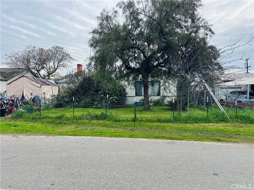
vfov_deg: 56.8
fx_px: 176
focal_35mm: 24
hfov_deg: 71.6
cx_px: 127
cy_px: 95
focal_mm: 6.86
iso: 80
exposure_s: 1/121
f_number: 1.78
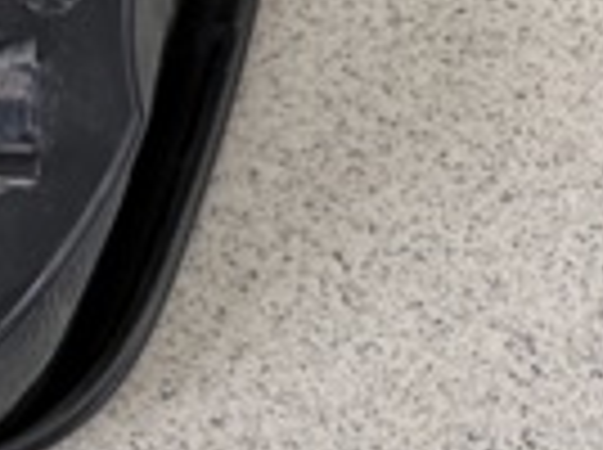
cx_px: -765
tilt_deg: -74.3
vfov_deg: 12.8
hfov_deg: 13.4
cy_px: 68
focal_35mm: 115
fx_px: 2000
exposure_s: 1/77
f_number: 1.78
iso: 200
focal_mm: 6.76
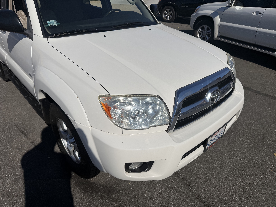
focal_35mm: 24
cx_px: 138
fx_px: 191
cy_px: 104
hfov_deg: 71.6
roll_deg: -1.4
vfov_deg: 56.8
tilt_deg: -33.4
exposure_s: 1/22727
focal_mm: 6.76
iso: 100
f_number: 1.78
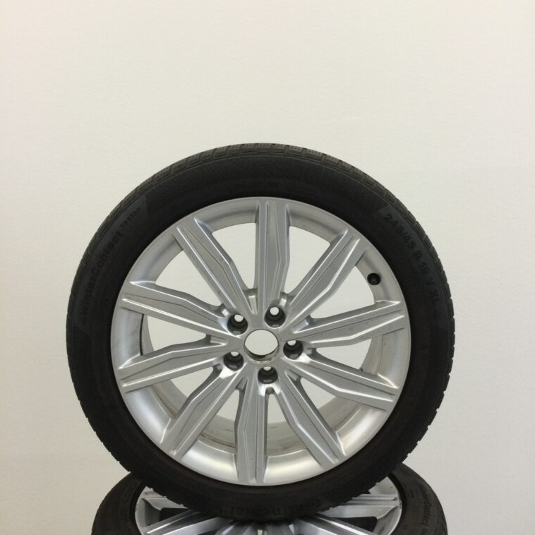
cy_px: 298
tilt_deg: -10.8
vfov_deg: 44.9
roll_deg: +3.2
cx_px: 270
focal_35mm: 37
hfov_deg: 44.9
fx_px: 647
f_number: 2.4
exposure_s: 1/33
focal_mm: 3.3
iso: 80
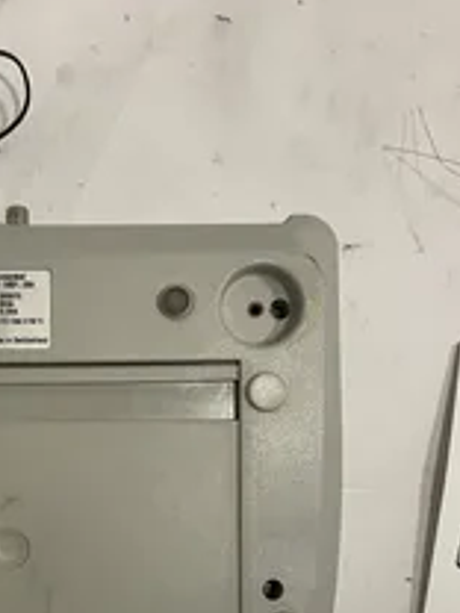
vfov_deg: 37.0
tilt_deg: -77.2
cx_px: 38
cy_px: 483
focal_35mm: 50
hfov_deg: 27.9
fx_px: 886
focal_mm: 4.2
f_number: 1.6
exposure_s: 1/60
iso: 200
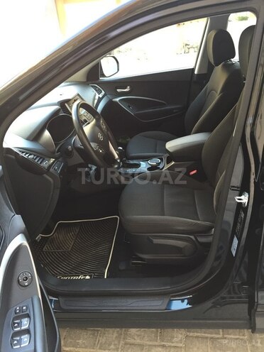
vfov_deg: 61.7
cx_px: 132
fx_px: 295
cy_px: 176
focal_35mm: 29
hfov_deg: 48.2
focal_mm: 4.15
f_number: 2.2
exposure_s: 1/33
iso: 125
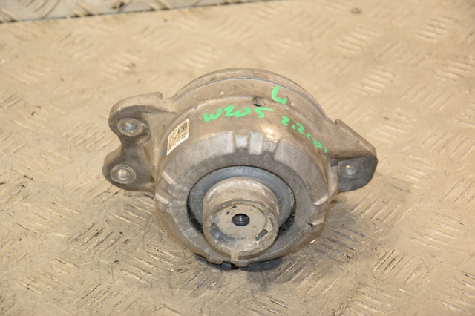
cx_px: 238
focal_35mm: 112
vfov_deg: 12.2
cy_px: 158
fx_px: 1484
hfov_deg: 18.2
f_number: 5.3
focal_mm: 75
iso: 800
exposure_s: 1/125
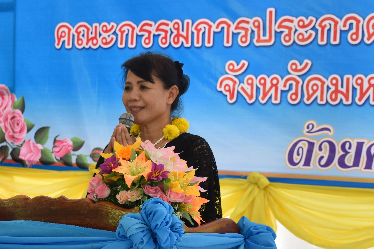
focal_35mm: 107
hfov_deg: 19.1
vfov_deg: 12.8
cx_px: 143
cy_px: 181
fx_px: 1112
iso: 400
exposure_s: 1/80
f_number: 4.2
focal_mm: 34
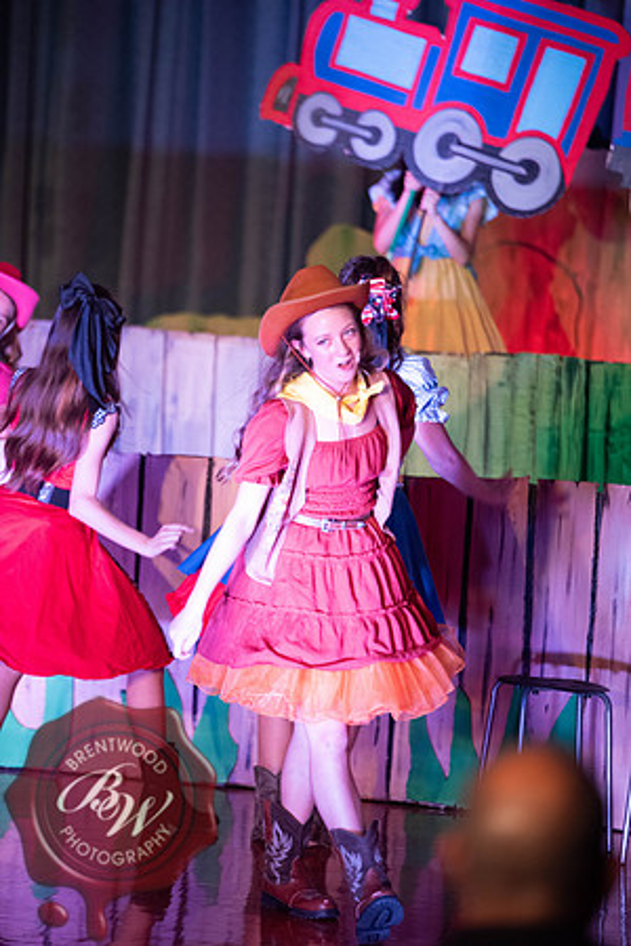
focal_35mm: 200
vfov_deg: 10.3
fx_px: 5258
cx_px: 316
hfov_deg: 6.9
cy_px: 473
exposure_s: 1/200
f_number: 2.8
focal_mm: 200
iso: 2200
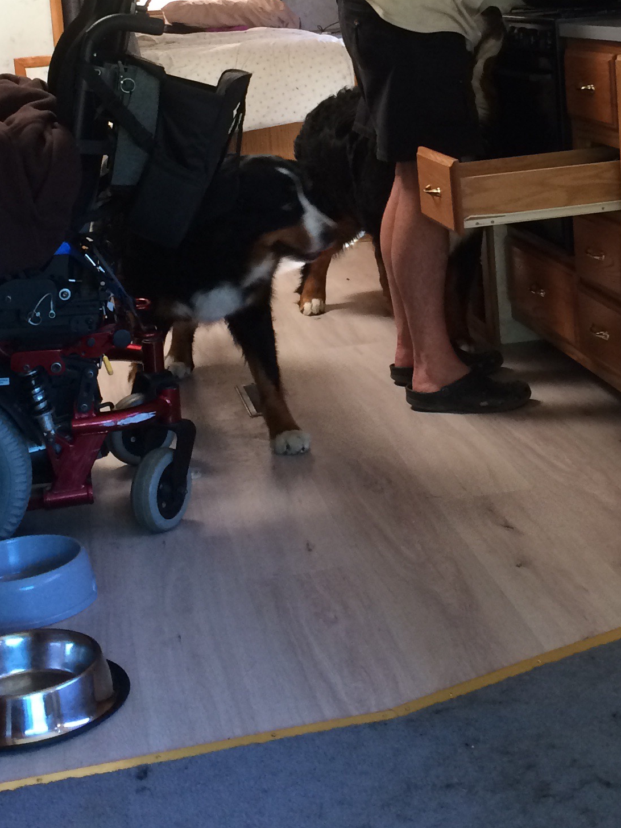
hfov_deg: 22.5
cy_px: 124
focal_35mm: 65
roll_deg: +4.5
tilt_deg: -6.3
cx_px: 430
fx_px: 1555
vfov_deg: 28.9
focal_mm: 4.15
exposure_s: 1/30
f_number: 2.2
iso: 100
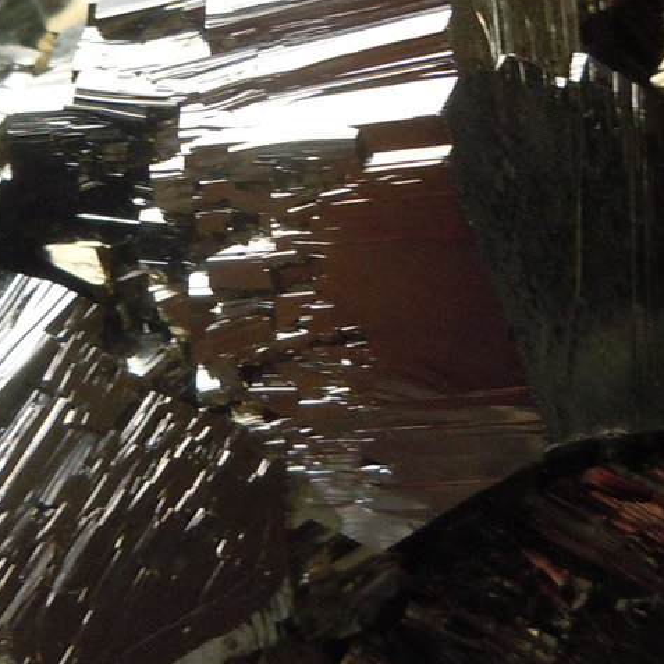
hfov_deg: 19.5
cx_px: 269
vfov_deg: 19.4
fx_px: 1931
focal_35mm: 89
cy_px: 219
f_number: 3.5
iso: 250
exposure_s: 1/60
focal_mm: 5.4
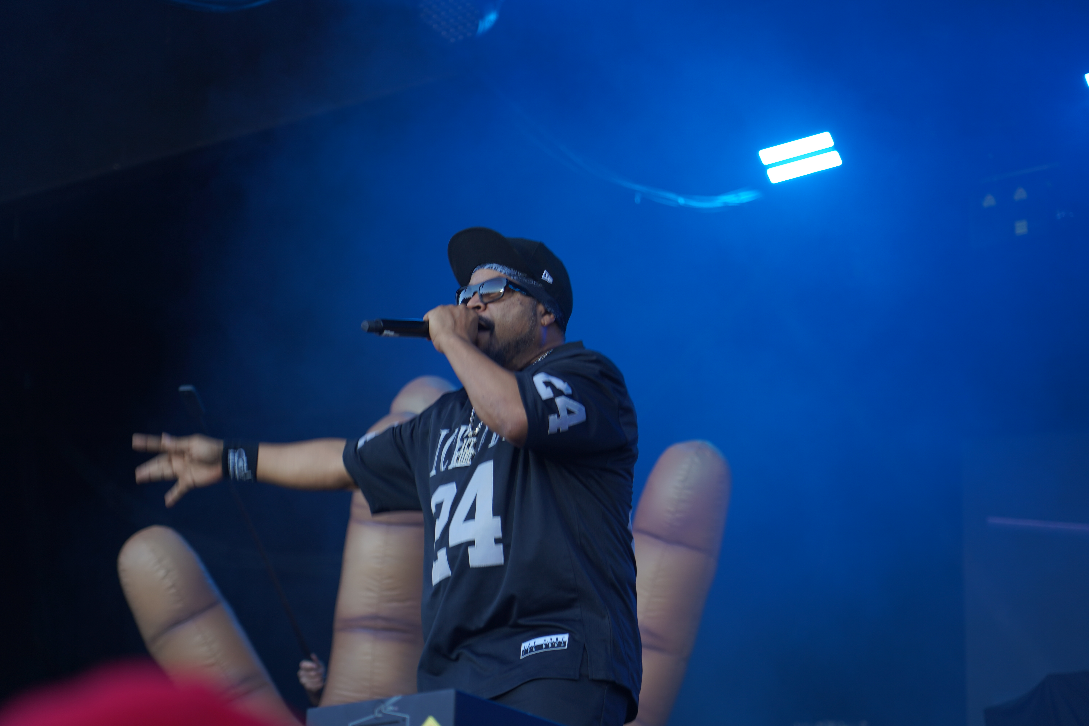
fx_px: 3176
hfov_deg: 19.5
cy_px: 363
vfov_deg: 13.0
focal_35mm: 105
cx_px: 544
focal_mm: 105
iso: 160
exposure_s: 1/160
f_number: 4
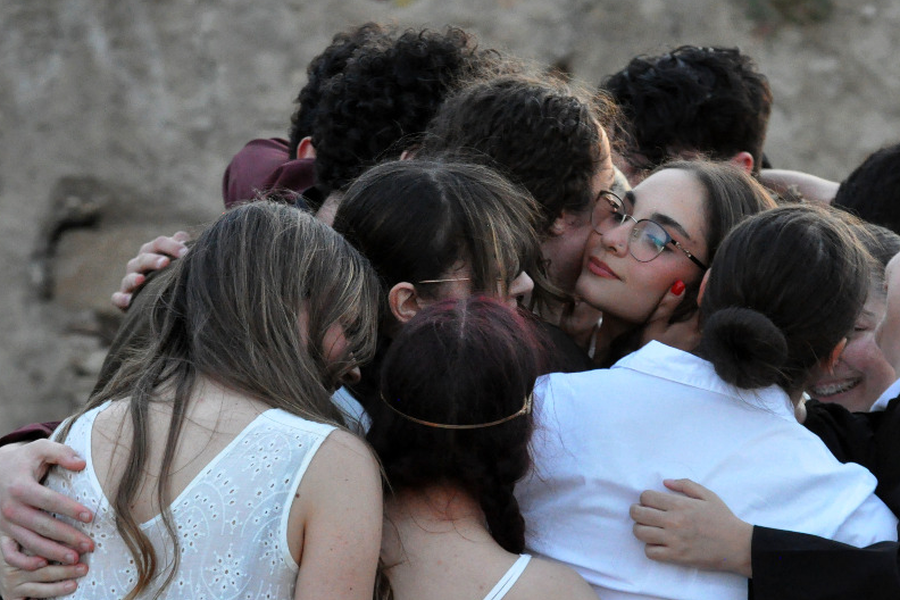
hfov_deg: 7.4
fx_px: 6924
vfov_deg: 5.0
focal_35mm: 277
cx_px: 492
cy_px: 420
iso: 3200
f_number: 4.5
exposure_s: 1/320
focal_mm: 122
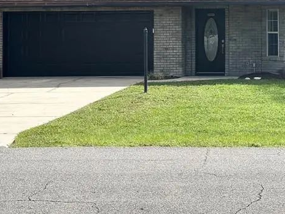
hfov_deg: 18.2
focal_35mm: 106
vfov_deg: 13.8
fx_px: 873
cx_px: 258
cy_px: 2
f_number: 1.78
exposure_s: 1/8197
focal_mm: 6.86
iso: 100
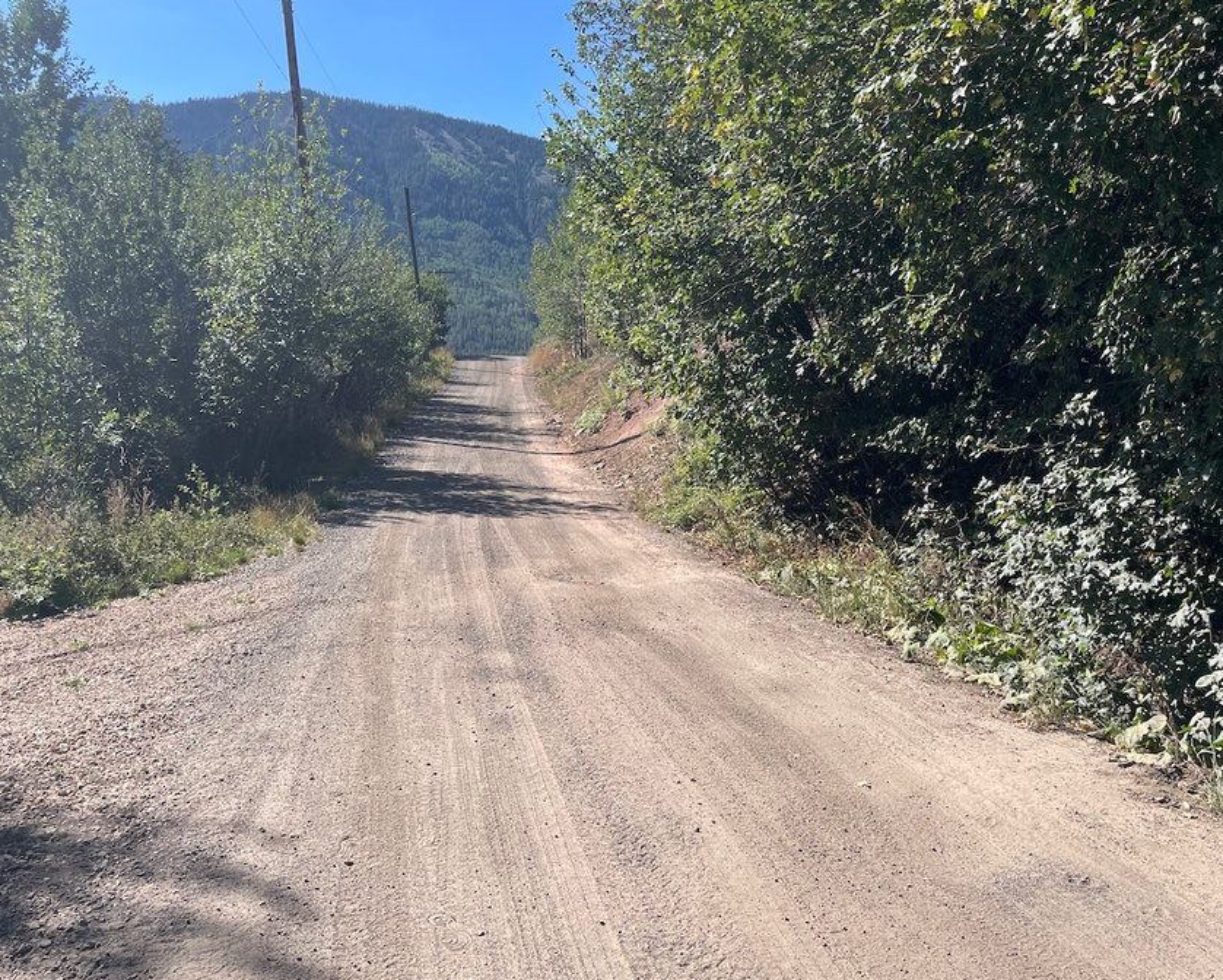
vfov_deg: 47.0
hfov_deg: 57.1
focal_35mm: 31
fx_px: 1122
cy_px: 426
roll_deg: -0.6
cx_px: 636
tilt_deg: +1.1
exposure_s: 1/3205
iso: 50
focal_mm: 4.2
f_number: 1.6
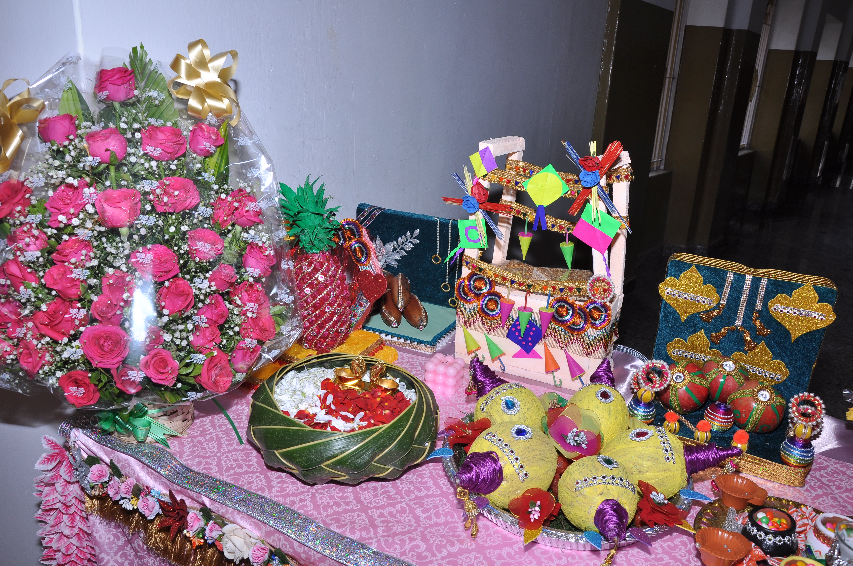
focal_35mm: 27
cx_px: 426
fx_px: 639
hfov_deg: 67.4
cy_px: 283
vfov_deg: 47.8
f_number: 8
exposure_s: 1/160
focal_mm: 18
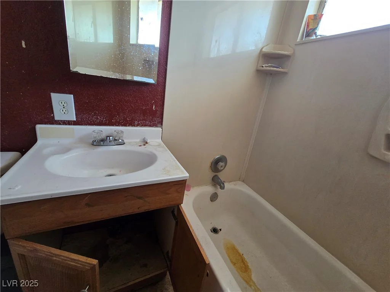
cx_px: 195
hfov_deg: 106.2
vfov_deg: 89.9
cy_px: 146
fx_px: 146
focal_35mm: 13
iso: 320
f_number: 2.2
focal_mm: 2.2
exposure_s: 1/60
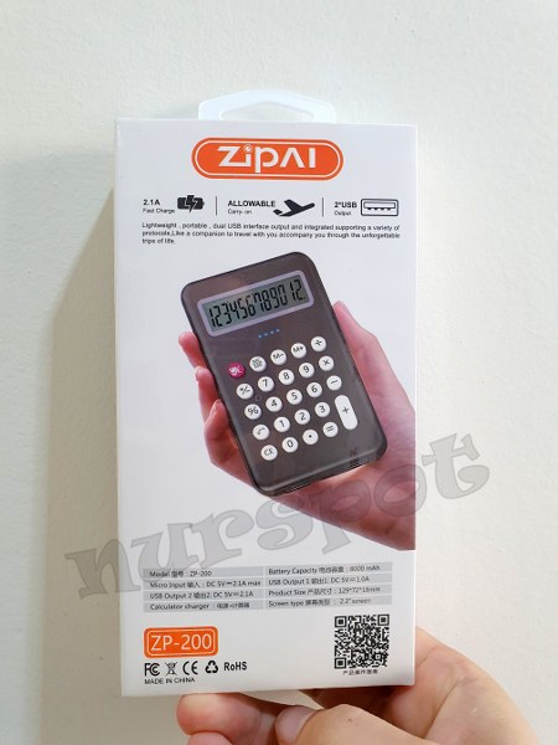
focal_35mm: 26
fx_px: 559
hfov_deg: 53.1
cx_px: 279
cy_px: 372
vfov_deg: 67.3
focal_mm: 4.32
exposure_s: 1/100
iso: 200
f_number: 2.4
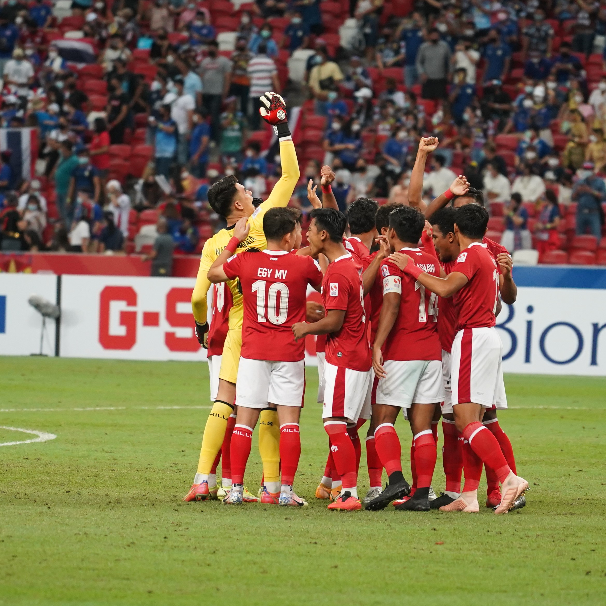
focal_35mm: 383
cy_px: 303
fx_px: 7586
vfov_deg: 4.6
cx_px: 355
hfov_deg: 4.6
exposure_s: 1/400
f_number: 4
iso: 2000
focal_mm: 200
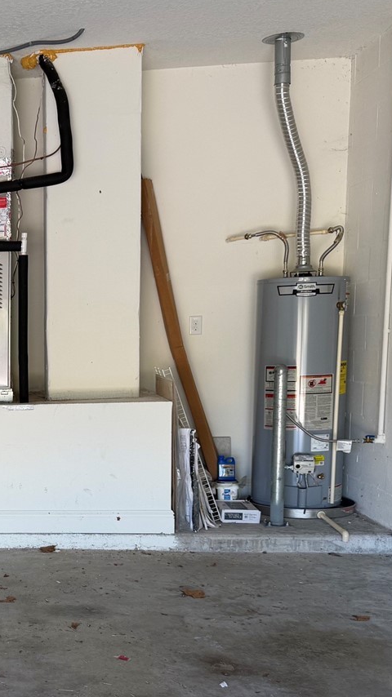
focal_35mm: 49
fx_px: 906
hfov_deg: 22.3
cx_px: -96
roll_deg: +0.8
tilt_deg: -8.2
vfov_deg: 41.6
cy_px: 455
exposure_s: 1/125
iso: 50
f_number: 1.78
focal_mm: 6.76
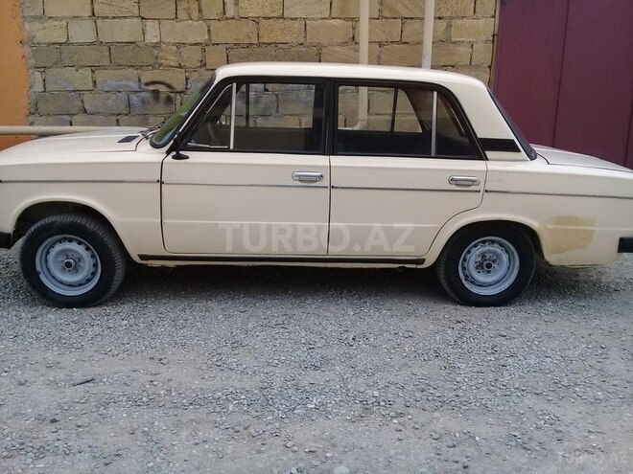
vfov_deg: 45.4
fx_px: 567
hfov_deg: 58.4
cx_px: 316
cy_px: 237
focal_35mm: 31
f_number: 2.2
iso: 50
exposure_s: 1/858
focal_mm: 3.3
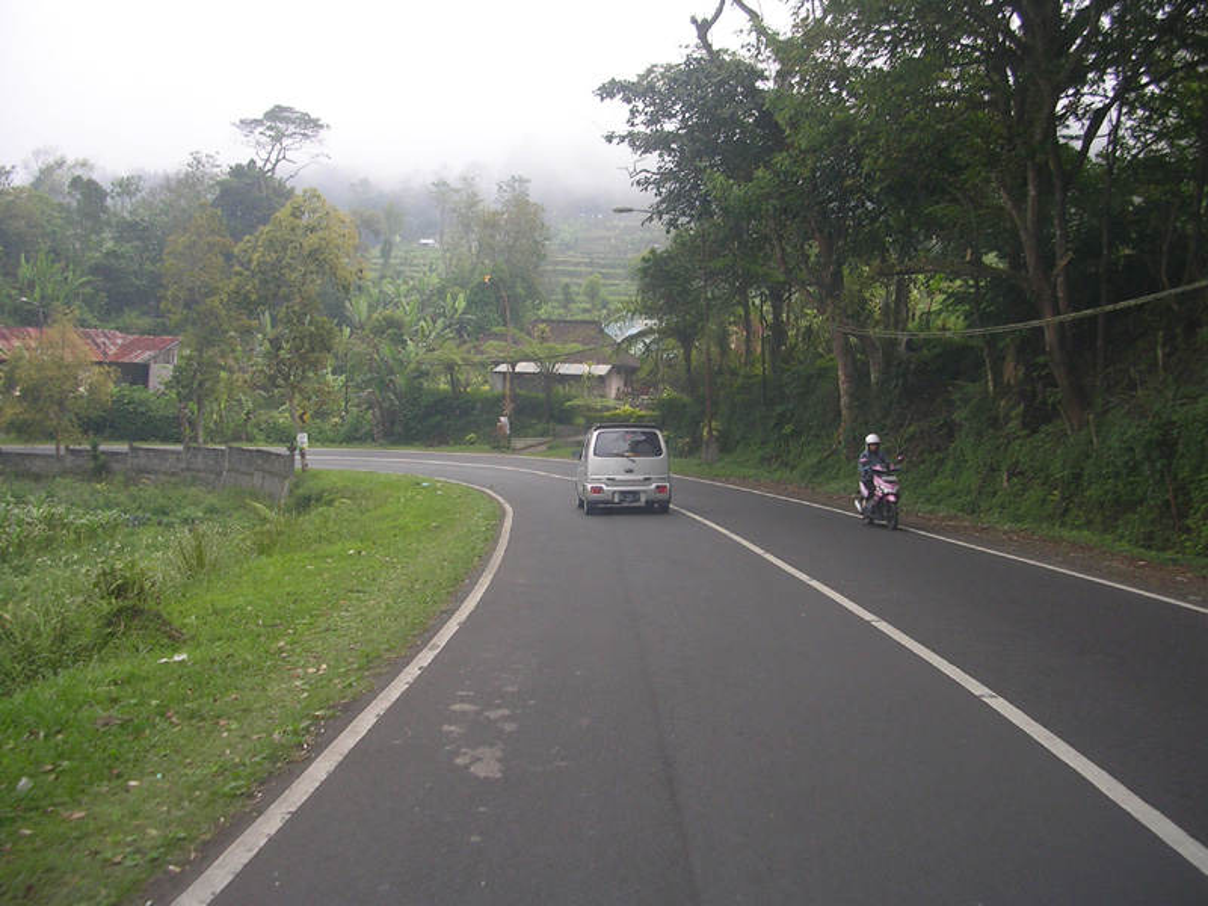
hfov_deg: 49.0
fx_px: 1326
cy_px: 453
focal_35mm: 38
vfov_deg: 37.7
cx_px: 604
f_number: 2.8
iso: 50
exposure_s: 1/311
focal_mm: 5.8
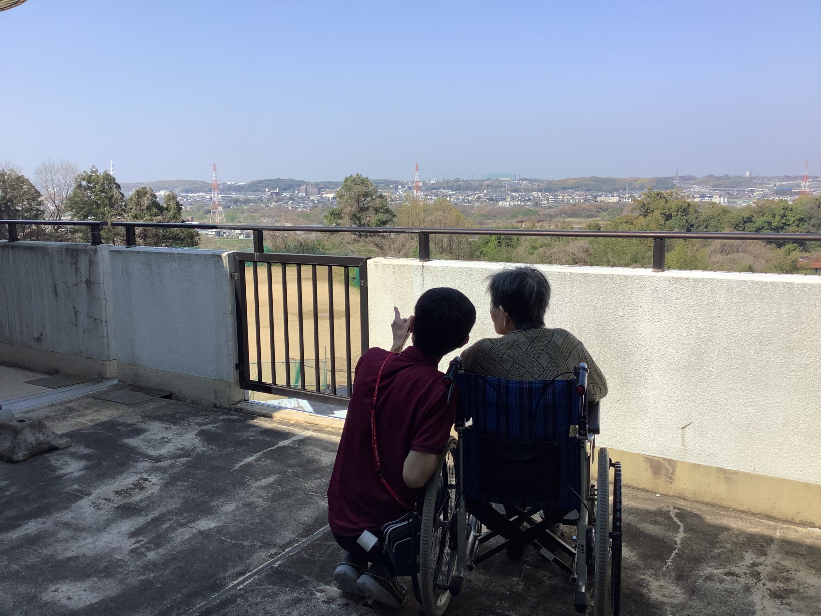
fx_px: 735
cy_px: 308
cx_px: 410
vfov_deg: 45.4
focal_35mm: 31
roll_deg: +1.7
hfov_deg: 58.4
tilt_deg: -9.2
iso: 25
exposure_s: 1/1381
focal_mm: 3.3
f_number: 2.4
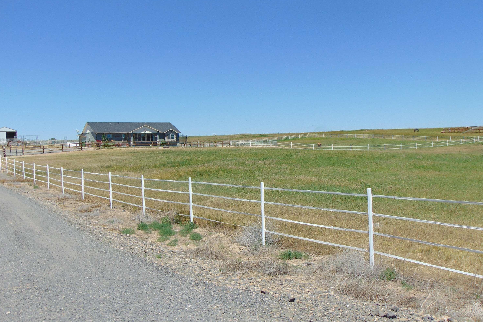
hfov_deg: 46.4
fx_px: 563
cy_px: 183
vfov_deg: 31.9
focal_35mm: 42
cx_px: 241
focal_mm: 6.9
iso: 80
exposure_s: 1/250
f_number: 8.5
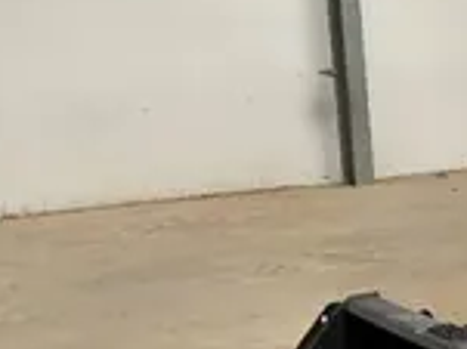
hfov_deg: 18.6
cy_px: 263
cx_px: 721
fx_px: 1240
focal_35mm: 92
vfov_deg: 16.0
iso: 64
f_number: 1.8
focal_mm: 3
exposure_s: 1/70
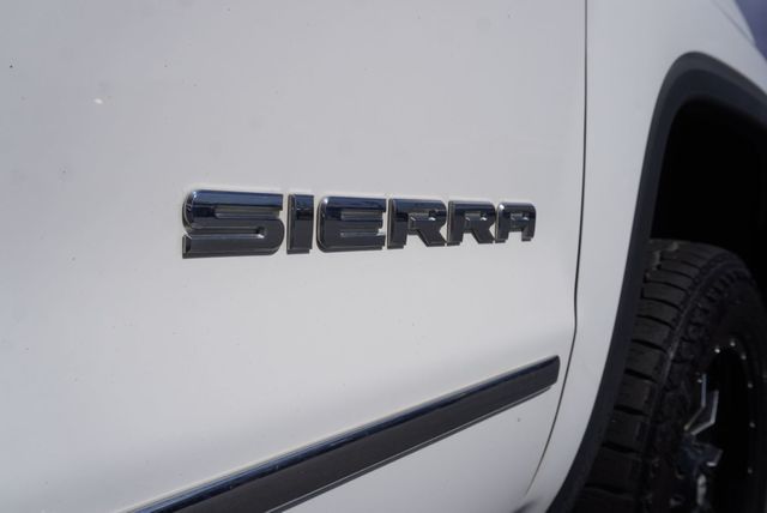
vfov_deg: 45.8
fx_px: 608
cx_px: 384
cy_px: 256
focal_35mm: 28
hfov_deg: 64.5
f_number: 8
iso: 100
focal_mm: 19
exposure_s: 1/1000
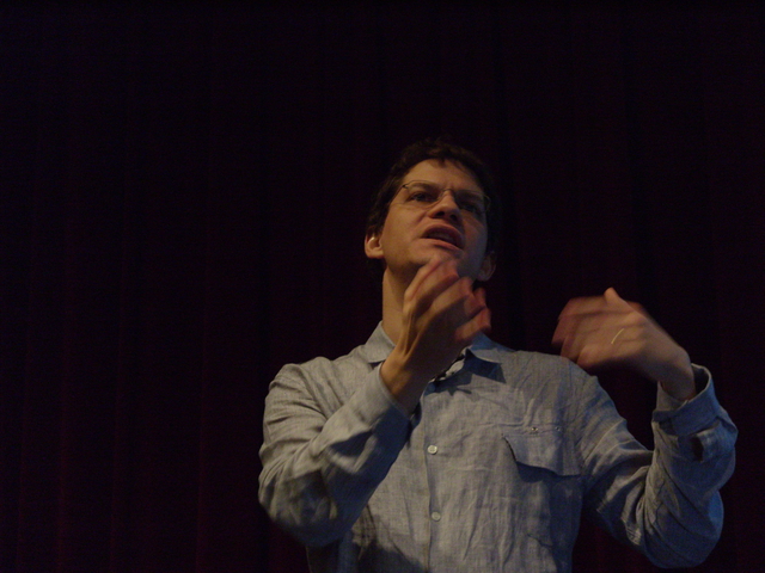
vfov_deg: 17.4
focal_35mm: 85
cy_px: 286
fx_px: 1878
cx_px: 382
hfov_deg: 23.0
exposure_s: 1/30
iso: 400
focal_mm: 18.9
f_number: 3.4
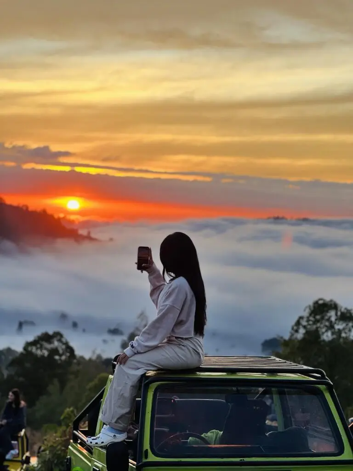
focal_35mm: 77
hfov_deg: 19.1
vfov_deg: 25.3
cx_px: 176
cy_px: 236
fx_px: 1047
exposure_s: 1/121
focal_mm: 9
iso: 125
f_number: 2.8
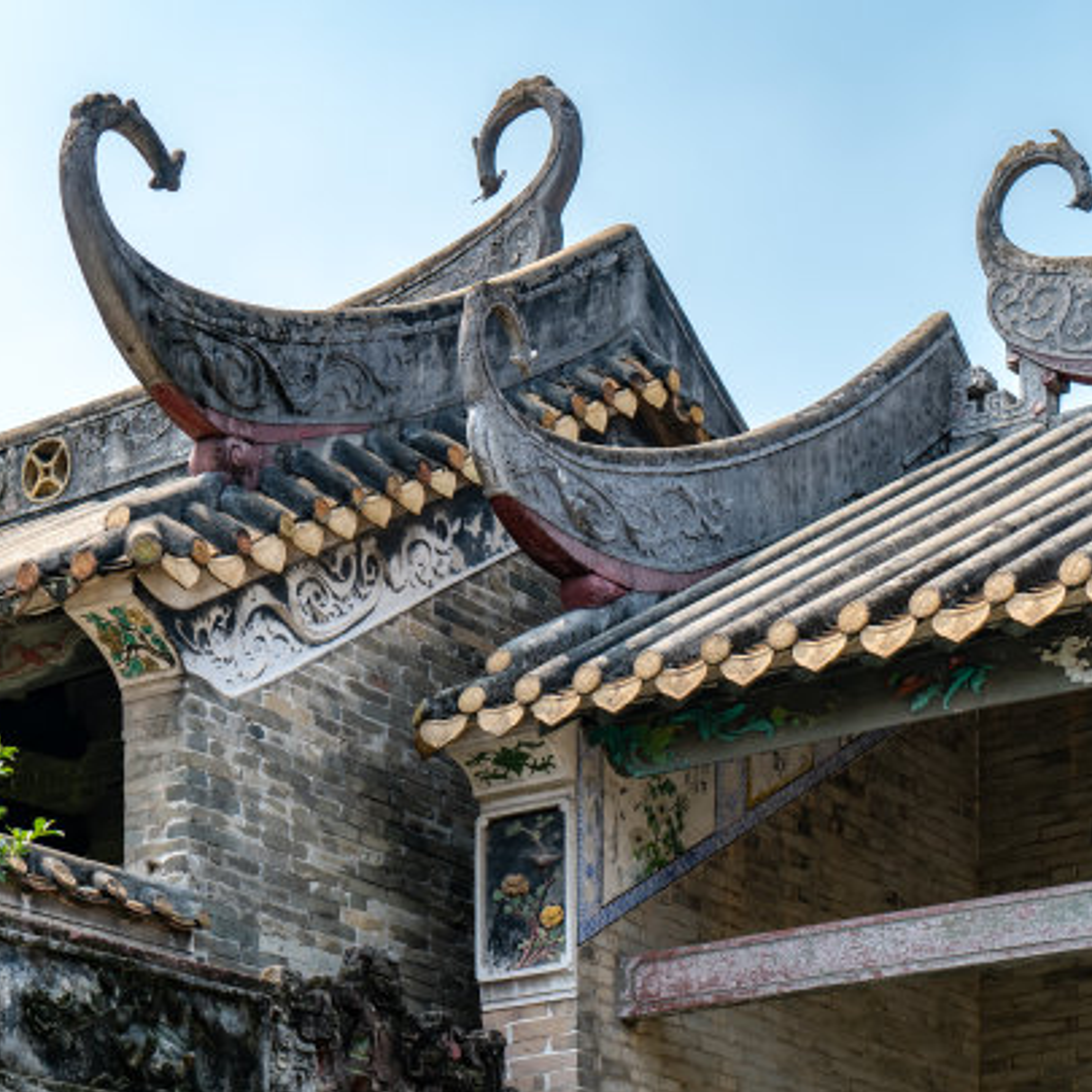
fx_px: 3069
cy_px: 547
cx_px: 437
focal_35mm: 86
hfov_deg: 20.1
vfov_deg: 20.2
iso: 200
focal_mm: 67
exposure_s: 1/400
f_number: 5.6
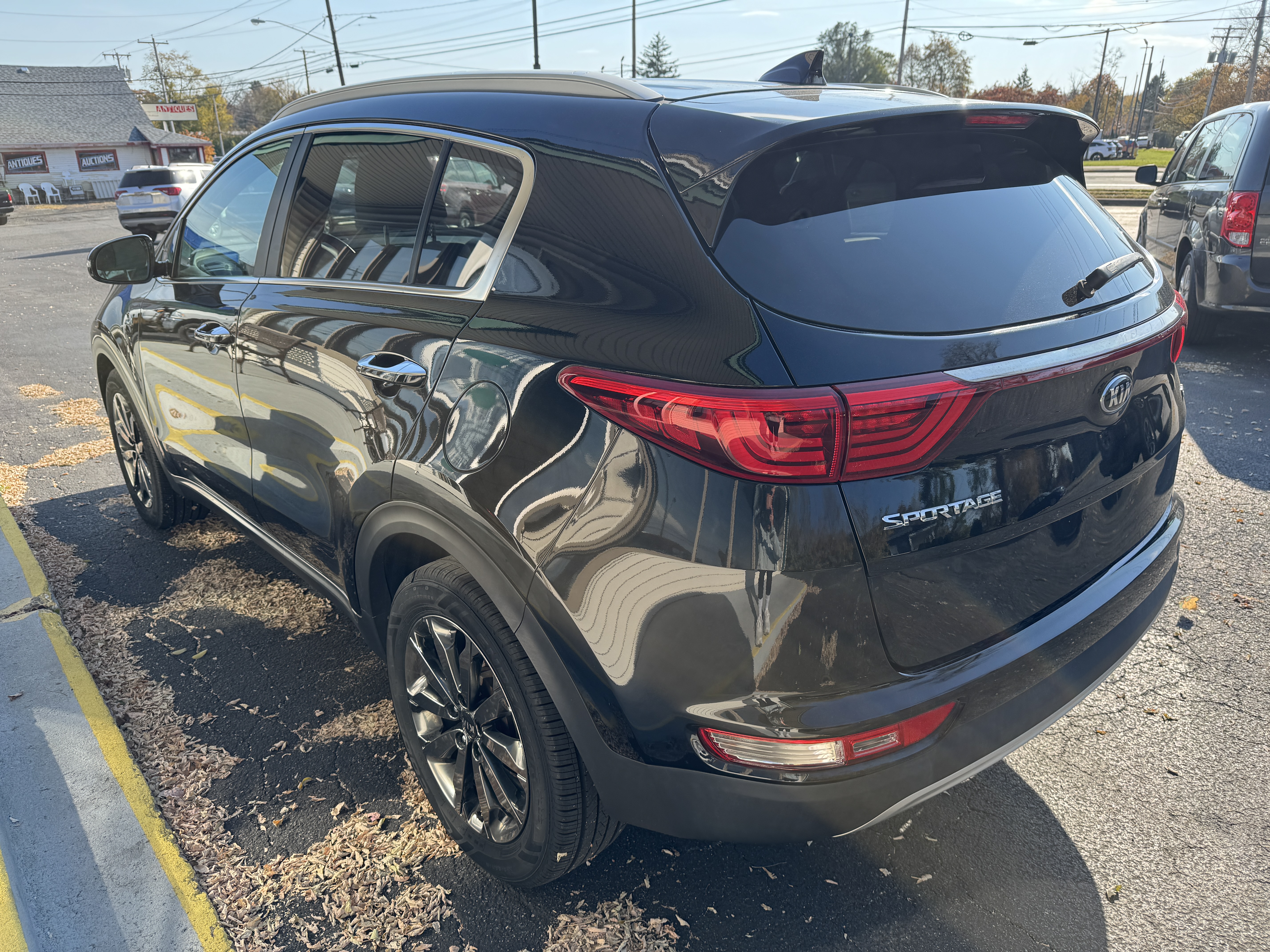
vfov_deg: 56.8
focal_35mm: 24
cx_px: 635
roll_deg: -0.4
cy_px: 476
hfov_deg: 71.6
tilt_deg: -22.4
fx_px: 881
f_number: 1.78
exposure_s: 1/1131
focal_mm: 6.76
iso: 80
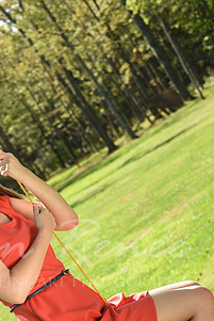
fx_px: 1407
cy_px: 289
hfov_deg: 8.7
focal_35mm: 158
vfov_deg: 12.9
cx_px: 25
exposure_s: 1/200
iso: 200
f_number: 8
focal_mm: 82
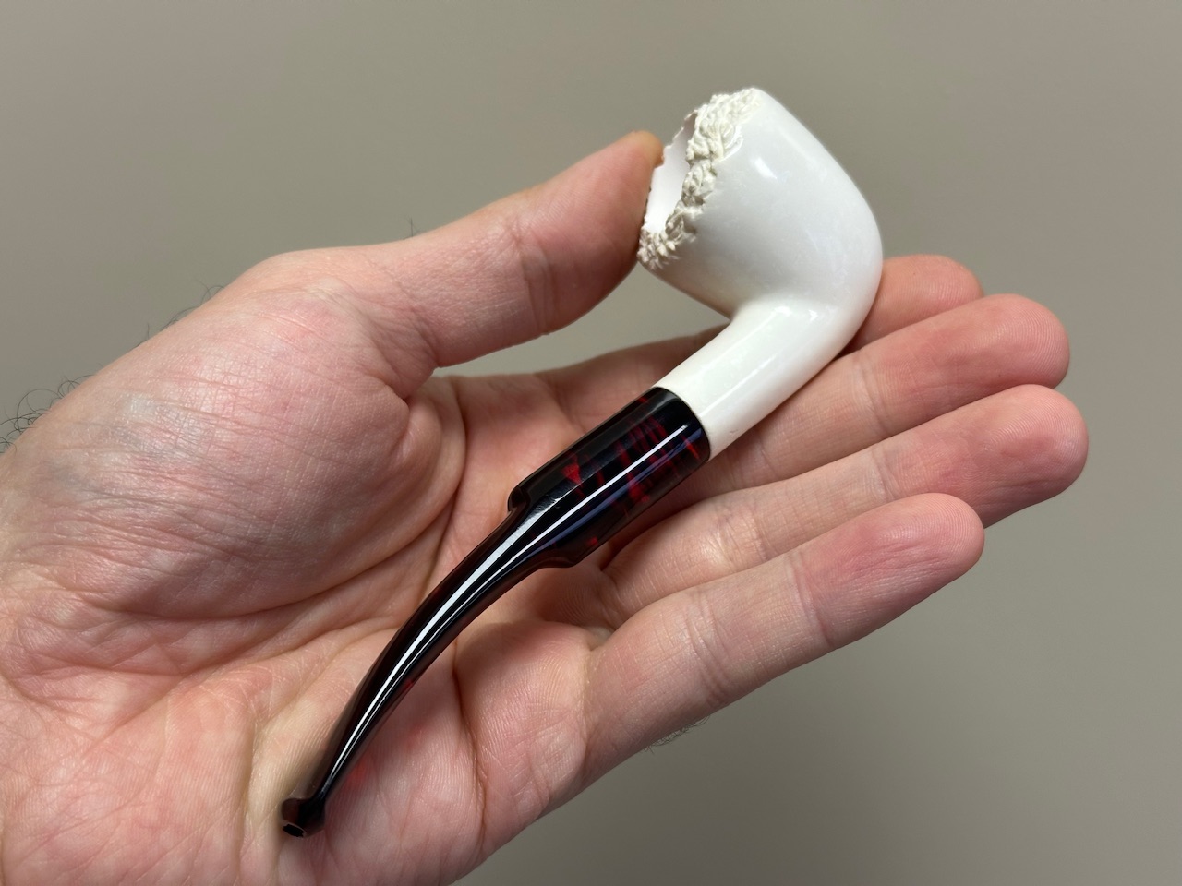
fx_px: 1639
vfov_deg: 30.3
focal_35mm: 48
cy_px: 443
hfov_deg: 39.7
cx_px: 591
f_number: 1.78
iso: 80
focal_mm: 6.86
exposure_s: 1/121
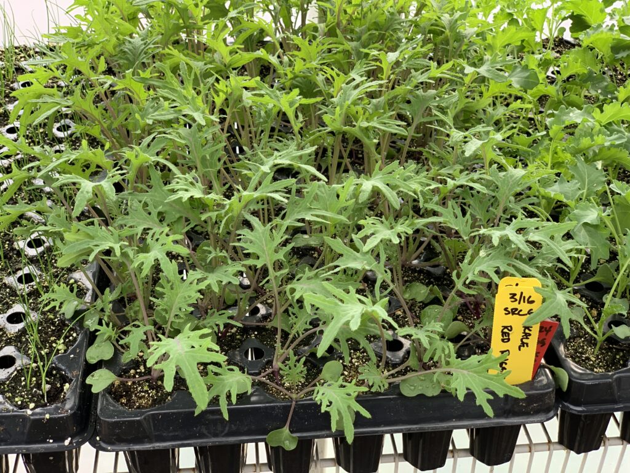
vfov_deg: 28.0
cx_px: 315
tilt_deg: -31.1
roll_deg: -2.5
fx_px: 946
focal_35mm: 52
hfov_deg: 36.8
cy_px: 236
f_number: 2.4
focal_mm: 6
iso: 32
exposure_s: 1/122
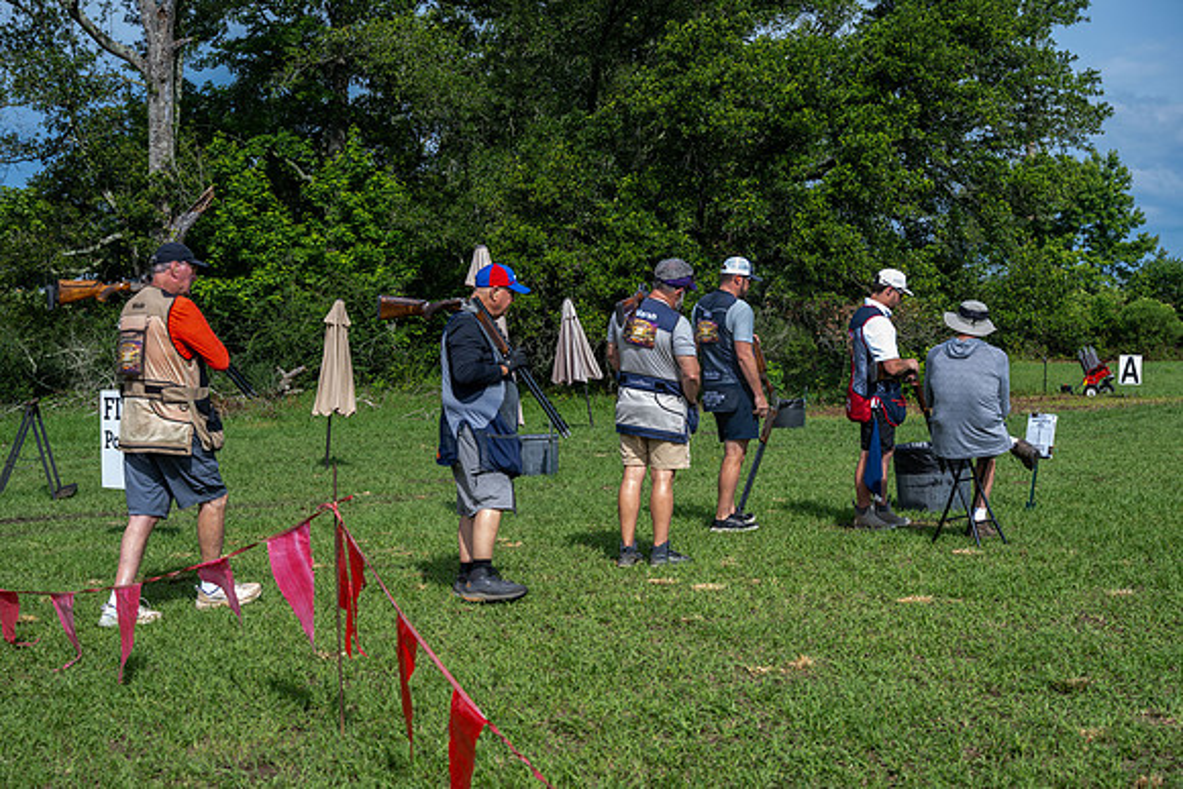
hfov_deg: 38.9
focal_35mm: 51
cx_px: 592
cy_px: 394
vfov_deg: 26.5
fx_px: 1676
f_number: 7.1
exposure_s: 1/100
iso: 64
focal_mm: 51
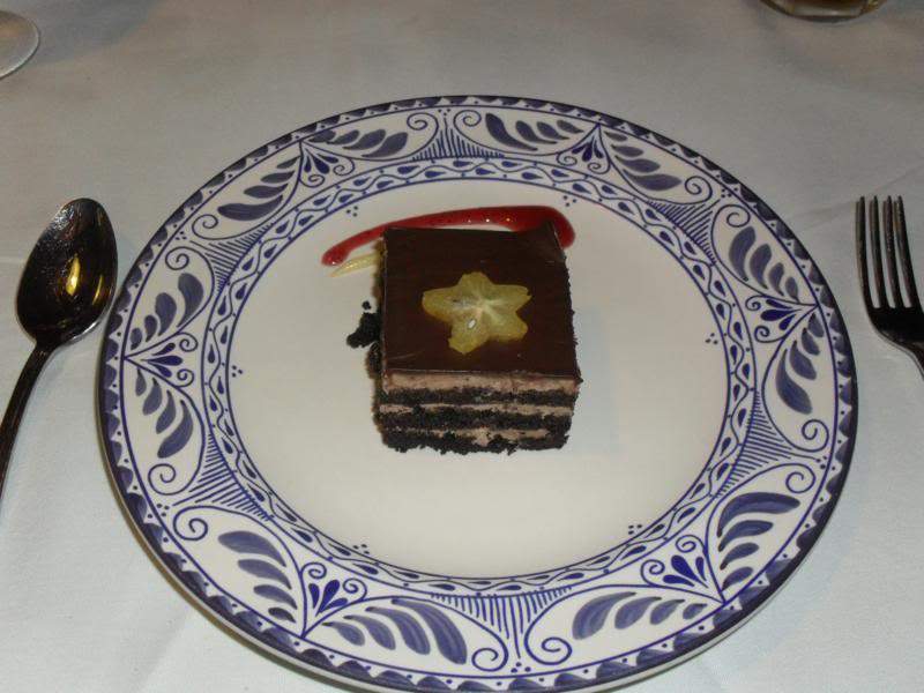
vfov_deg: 40.7
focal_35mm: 35
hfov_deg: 52.6
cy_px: 346
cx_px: 462
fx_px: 934
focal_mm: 6.3
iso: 200
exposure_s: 1/45
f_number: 3.2
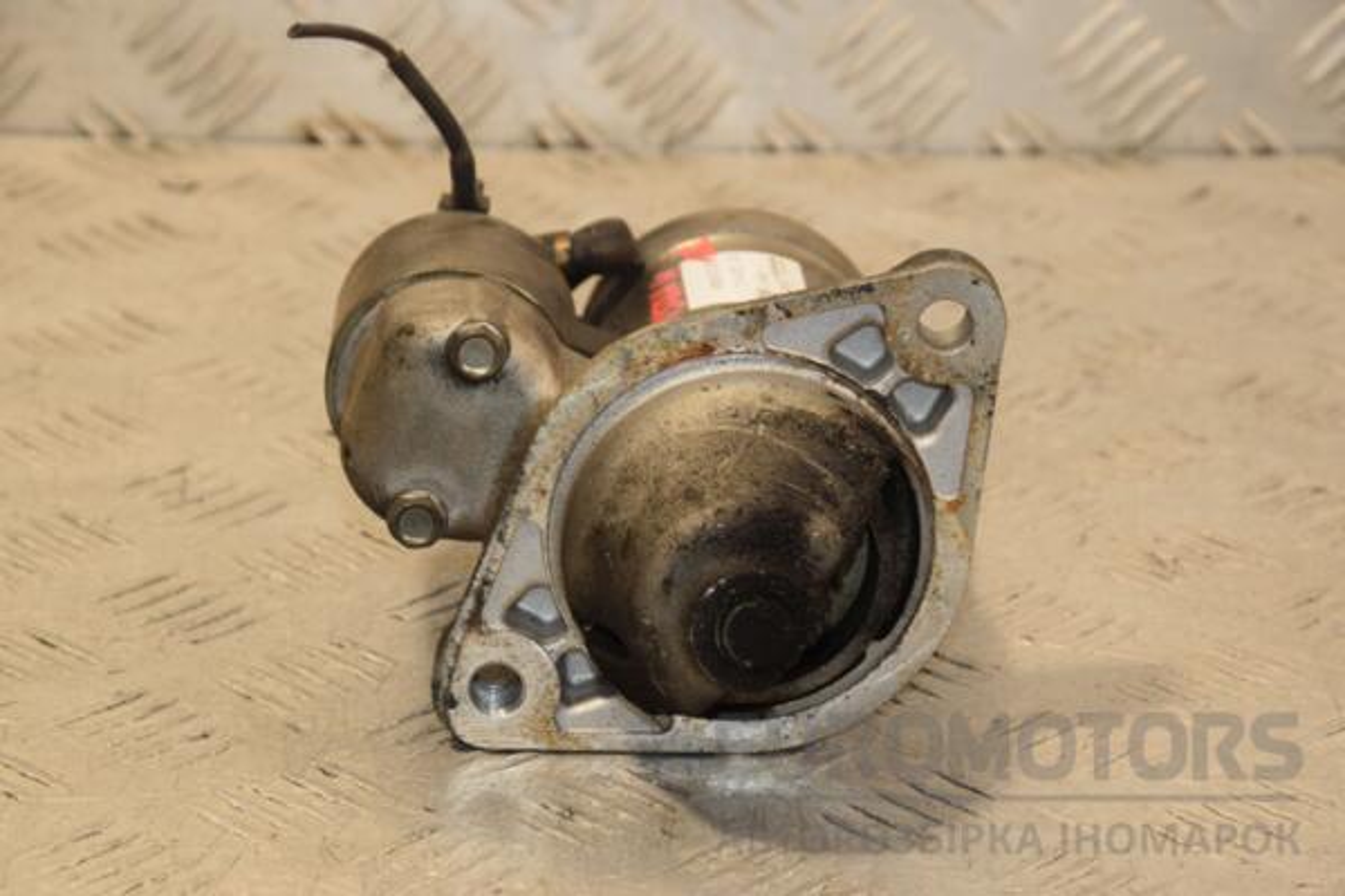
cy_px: 448
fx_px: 5492
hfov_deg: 14.0
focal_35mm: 147
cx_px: 672
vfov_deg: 9.3
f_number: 8
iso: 800
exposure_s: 1/100
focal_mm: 98
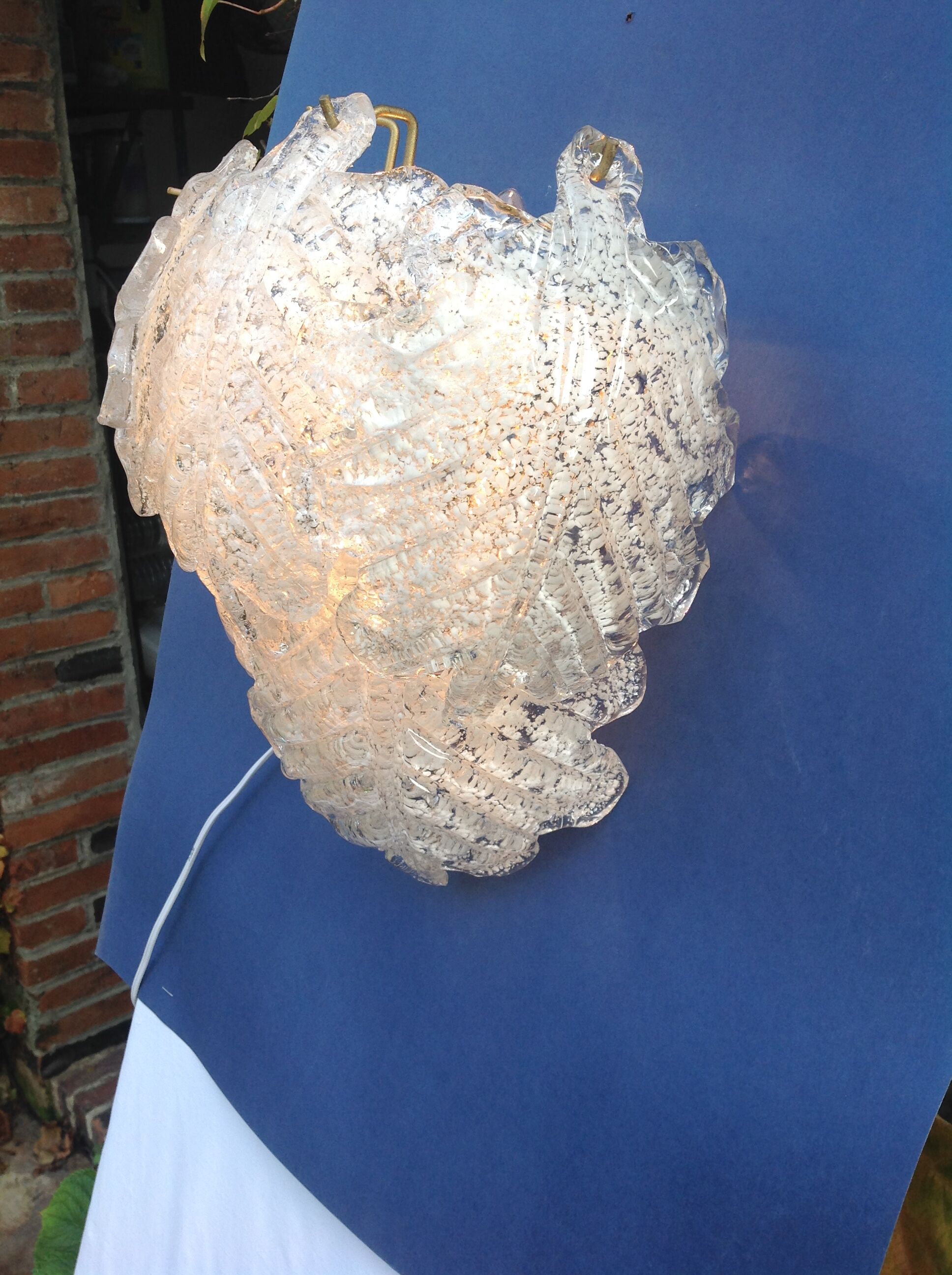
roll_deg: +2.1
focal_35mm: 35
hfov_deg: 40.6
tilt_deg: -18.1
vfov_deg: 52.7
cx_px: 476
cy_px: 638
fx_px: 1287
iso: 50
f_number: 2.4
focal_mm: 4.28
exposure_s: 1/270
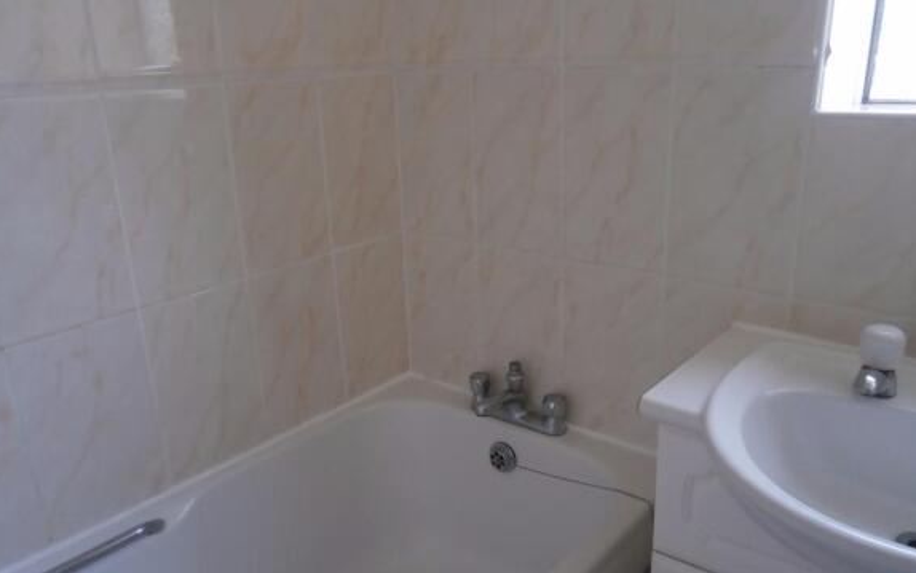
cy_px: 285
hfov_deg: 66.5
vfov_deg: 44.6
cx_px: 457
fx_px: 699
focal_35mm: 28
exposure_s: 1/30
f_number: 2.8
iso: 100
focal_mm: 4.7
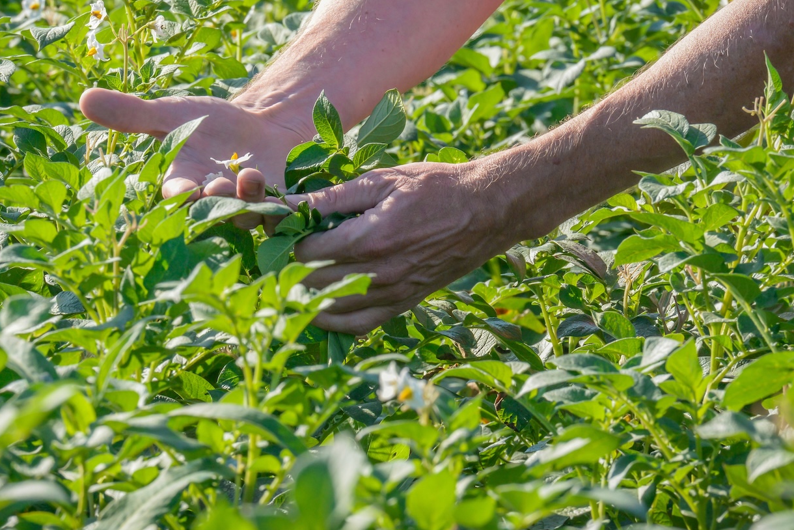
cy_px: 194
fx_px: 7235
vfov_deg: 4.2
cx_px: 350
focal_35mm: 328
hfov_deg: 6.3
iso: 800
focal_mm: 200
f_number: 16
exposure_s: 1/320
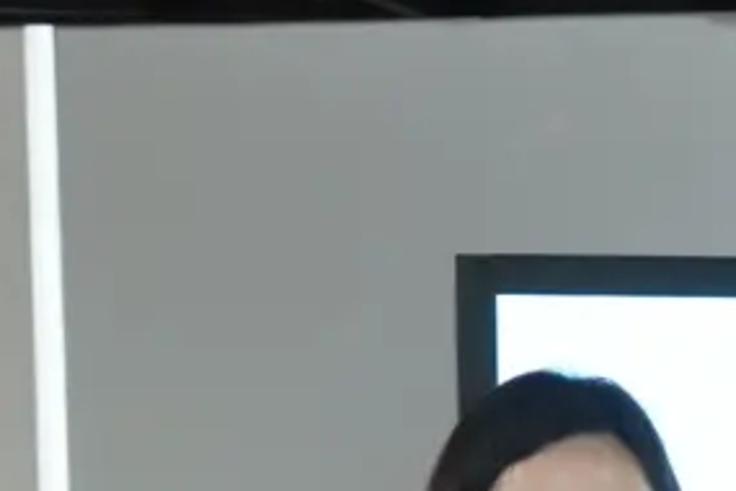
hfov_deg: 5.7
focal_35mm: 344
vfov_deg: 3.9
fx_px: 7032
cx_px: 1932
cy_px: 1176
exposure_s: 1/160
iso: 1000
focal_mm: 34
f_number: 3.2
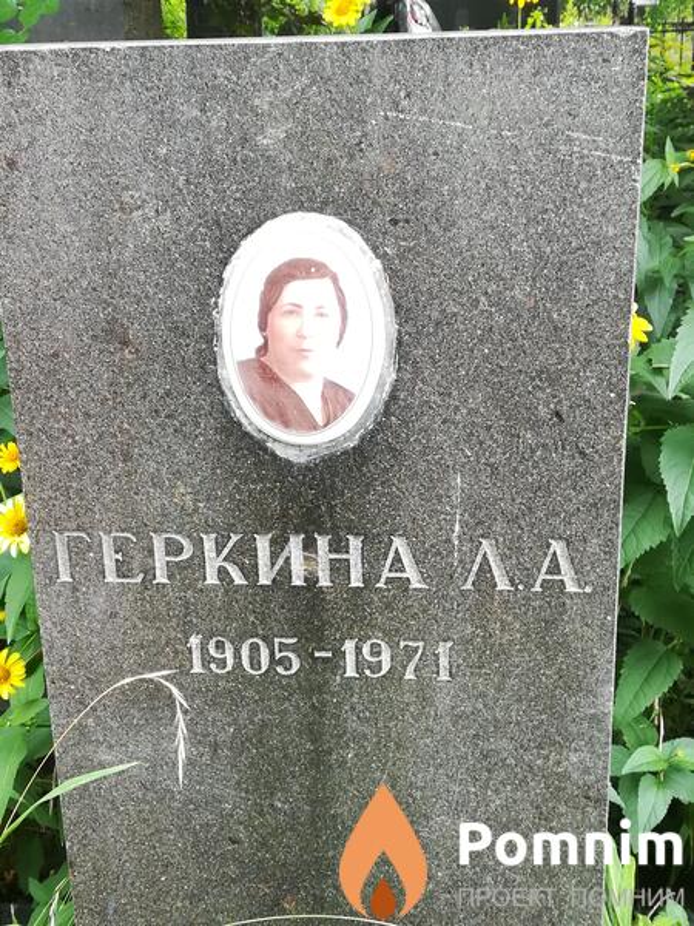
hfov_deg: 33.6
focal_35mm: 43
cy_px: 463
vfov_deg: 43.9
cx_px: 347
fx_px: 1149
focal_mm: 3.83
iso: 80
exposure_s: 1/40
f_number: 2.2
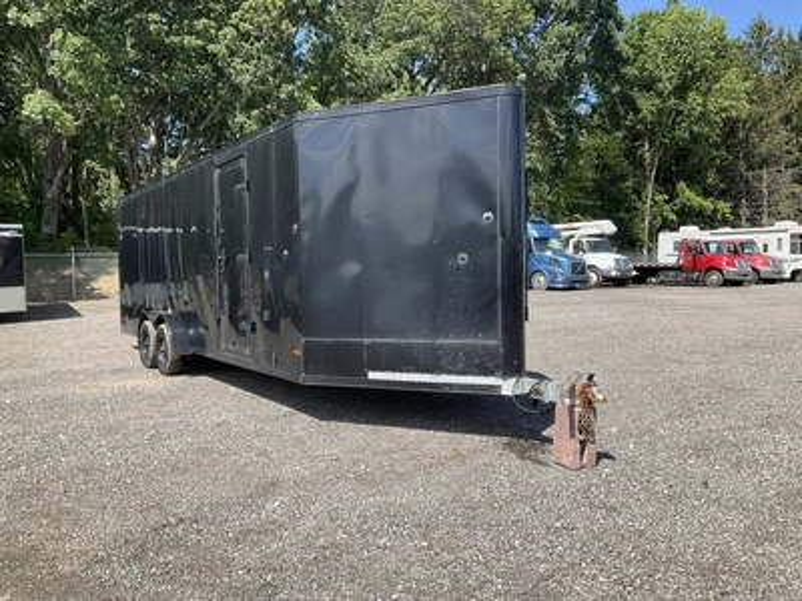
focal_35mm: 29
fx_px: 672
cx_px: 401
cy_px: 300
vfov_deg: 48.2
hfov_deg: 61.7
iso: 25
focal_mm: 3
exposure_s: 1/1121
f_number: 1.8
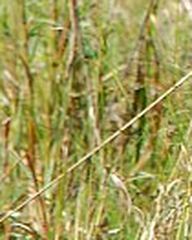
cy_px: 16
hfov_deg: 0.5
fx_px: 24002
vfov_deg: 0.6
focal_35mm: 3383
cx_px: 731
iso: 400
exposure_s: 1/400
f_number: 9
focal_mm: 350
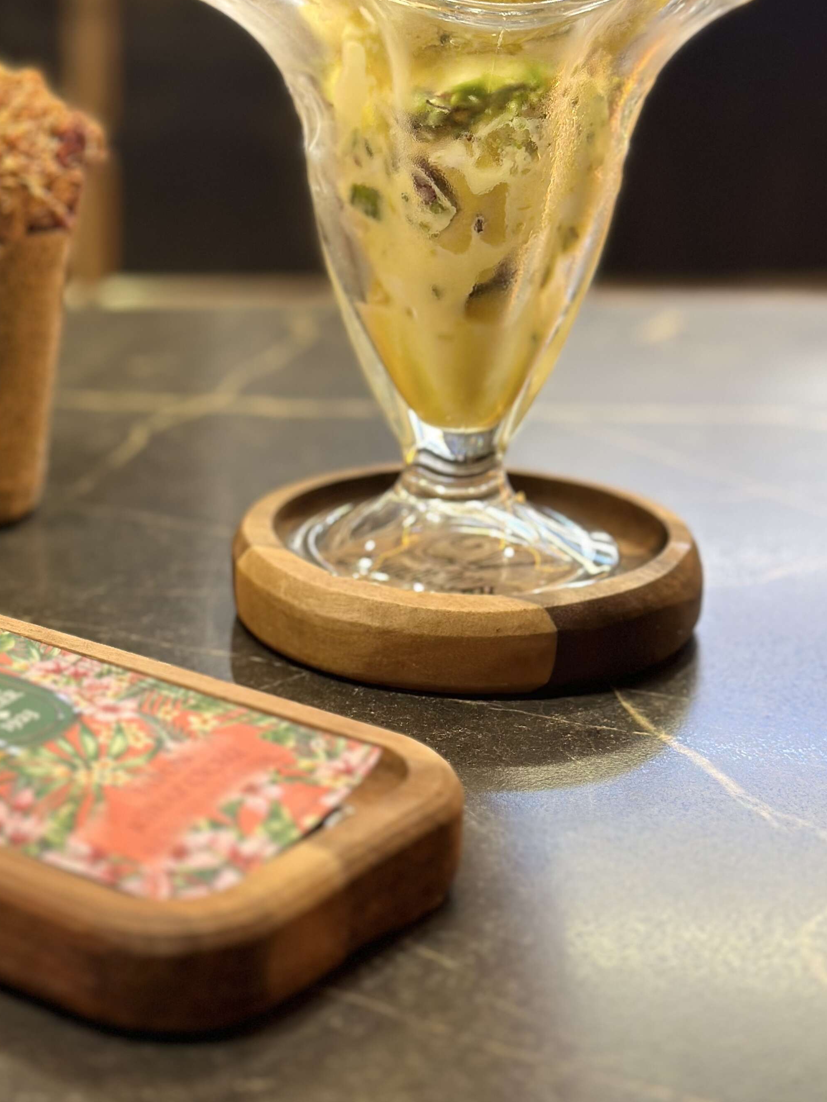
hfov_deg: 20.4
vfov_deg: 26.7
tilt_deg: -11.9
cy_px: 298
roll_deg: -1.2
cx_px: 277
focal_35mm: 72
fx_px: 2294
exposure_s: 1/100
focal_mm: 6.86
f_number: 1.78
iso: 125
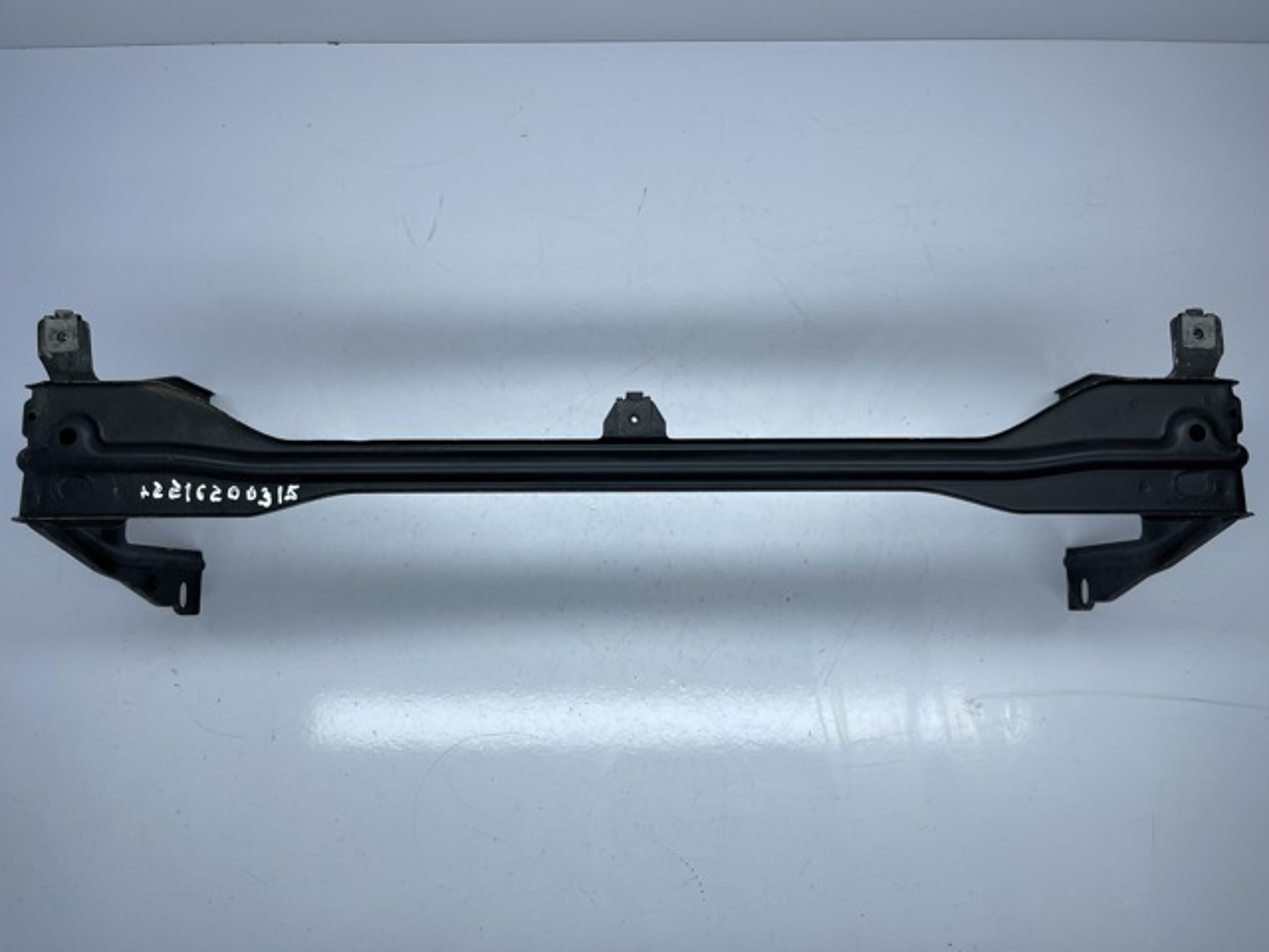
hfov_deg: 69.4
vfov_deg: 54.9
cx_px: 634
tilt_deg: -84.5
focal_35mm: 25
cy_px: 476
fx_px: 916
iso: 32
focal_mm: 5.1
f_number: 1.6
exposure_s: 1/842
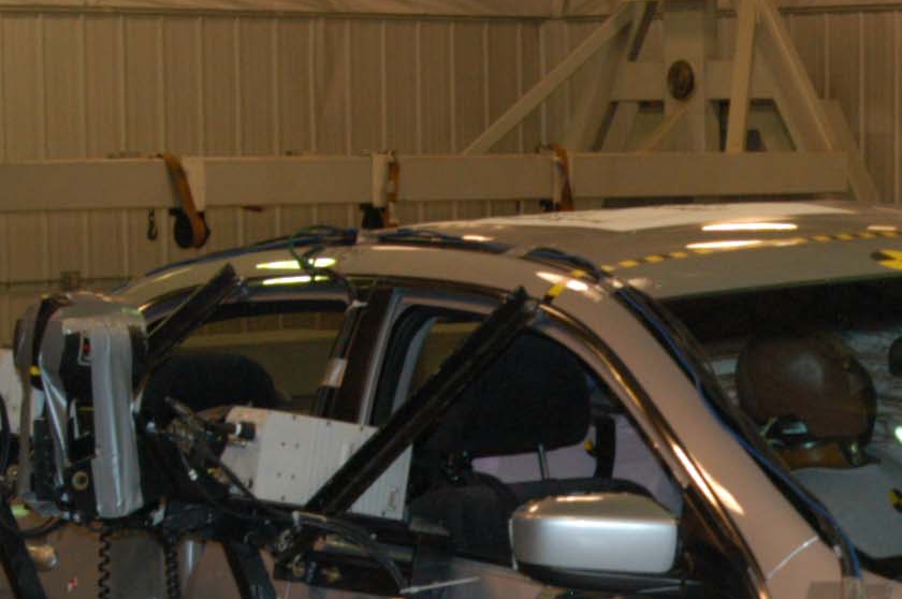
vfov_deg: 8.7
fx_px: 3899
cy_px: 707
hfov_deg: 12.9
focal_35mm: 156
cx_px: 996
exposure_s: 1/60
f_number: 5.6
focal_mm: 29
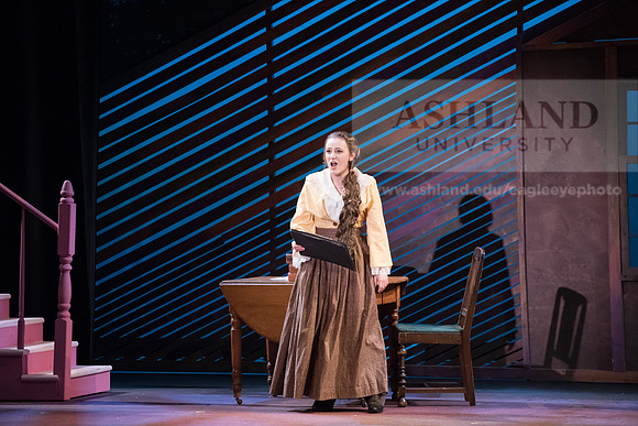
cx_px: 319
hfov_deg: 10.3
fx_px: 3545
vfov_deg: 6.9
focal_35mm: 200
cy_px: 213
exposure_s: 1/400
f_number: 3.2
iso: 5000
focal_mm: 200
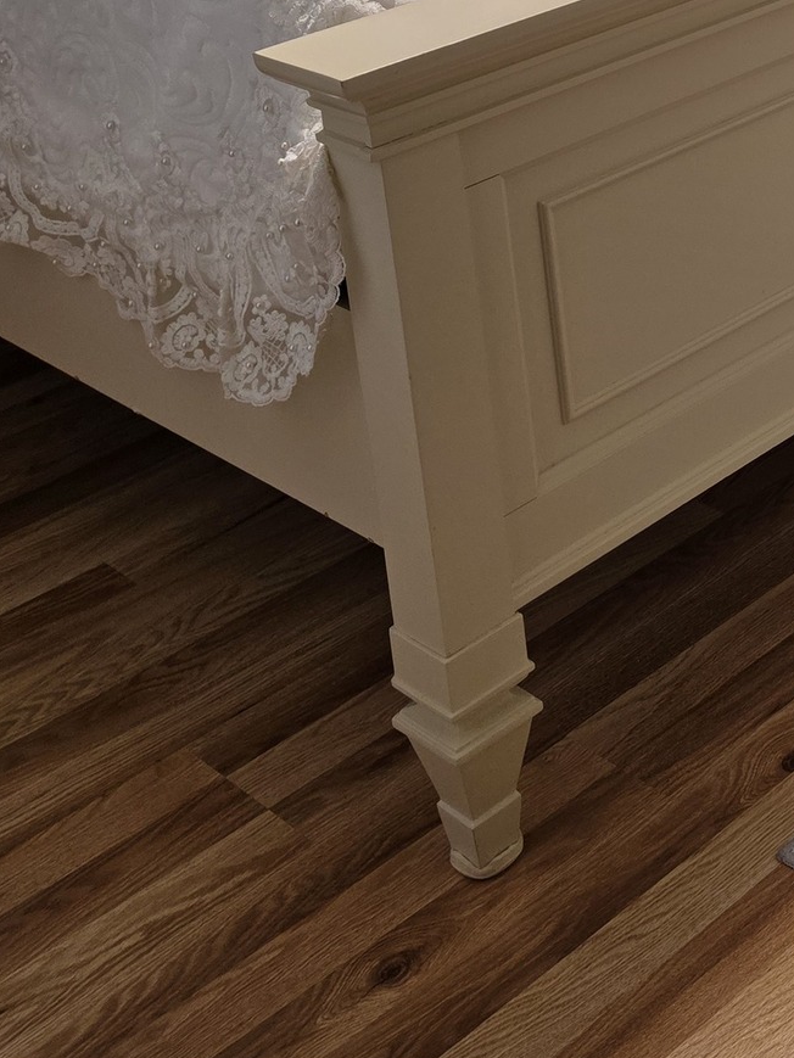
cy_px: 0
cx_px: 986
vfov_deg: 29.6
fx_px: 1865
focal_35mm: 61
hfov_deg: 22.0
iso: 100
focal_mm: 6.5
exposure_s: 1/120
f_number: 1.4
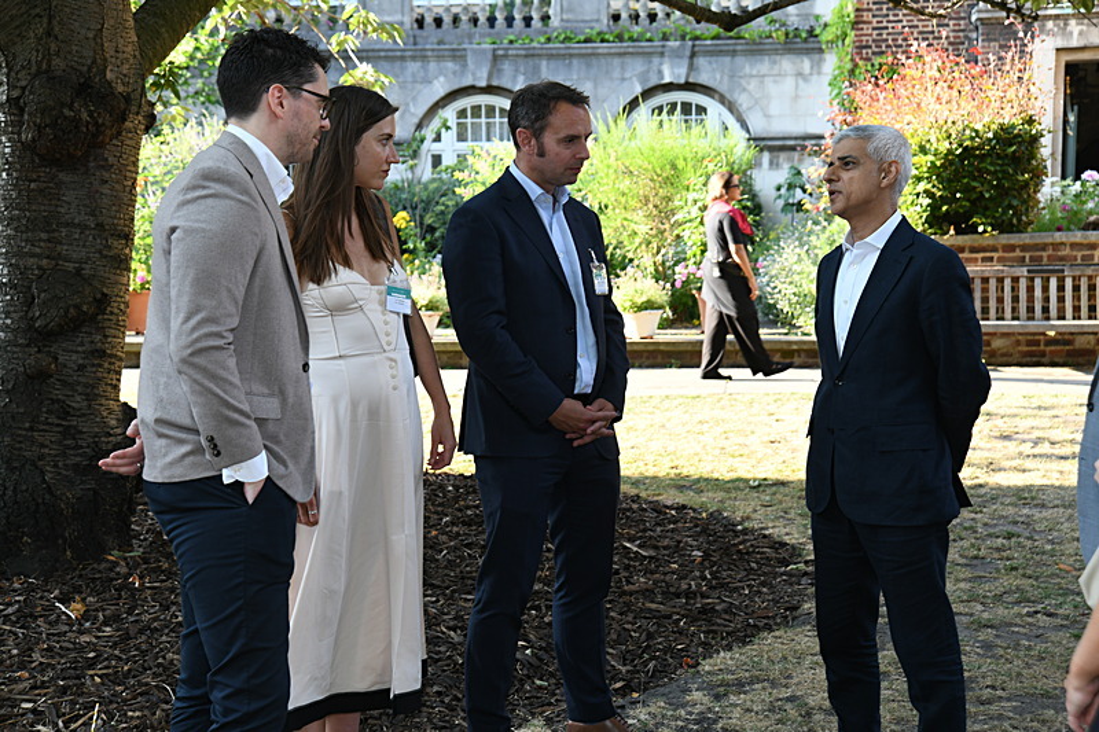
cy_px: 366
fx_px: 1709
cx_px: 550
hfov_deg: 35.6
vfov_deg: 24.2
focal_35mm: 56
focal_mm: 56
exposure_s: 1/80
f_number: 6.3
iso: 400
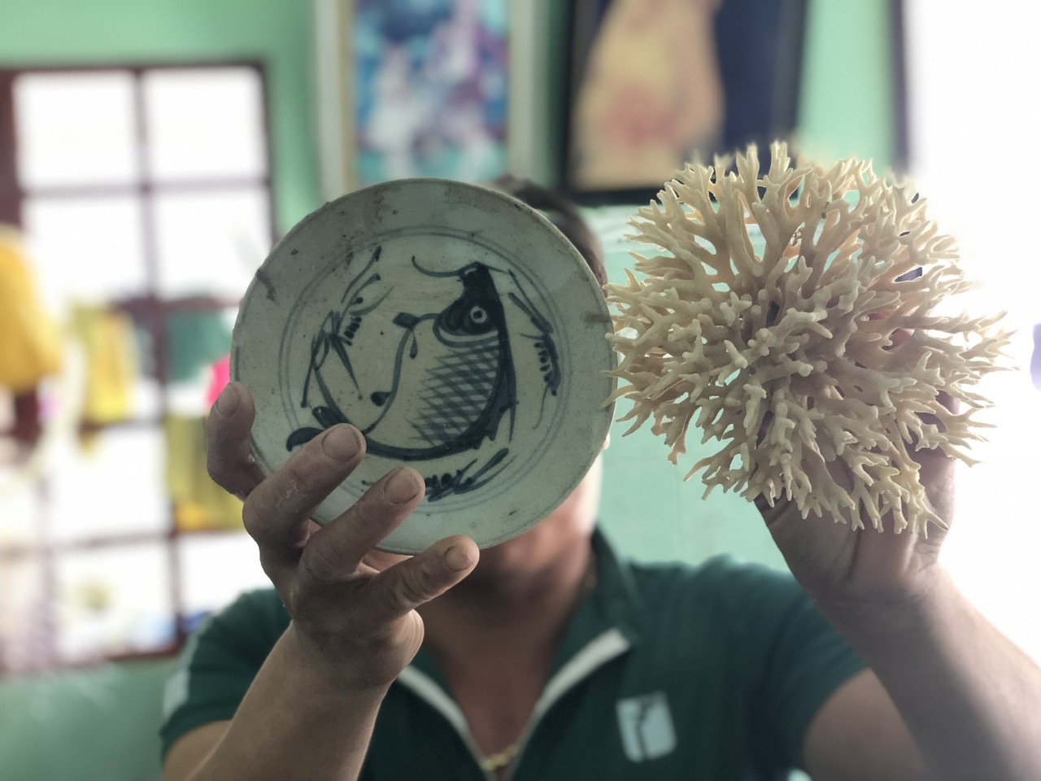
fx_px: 1564
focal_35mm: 52
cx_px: 520
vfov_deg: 28.0
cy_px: 390
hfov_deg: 36.8
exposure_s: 1/24
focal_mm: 6
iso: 160
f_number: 2.4
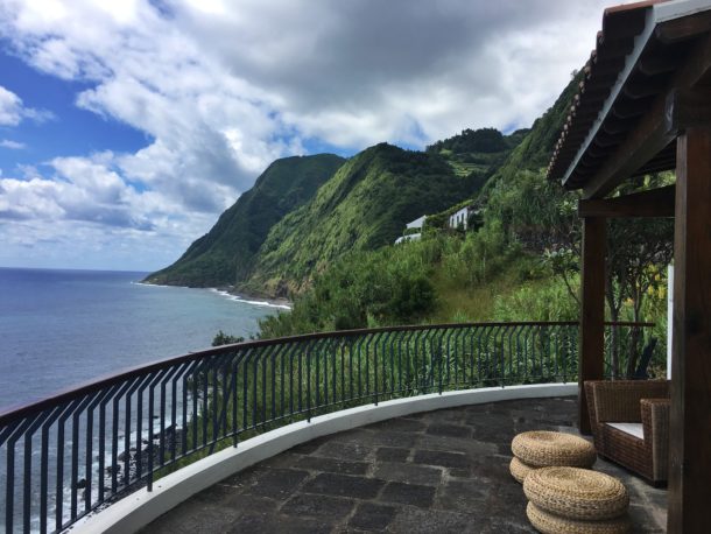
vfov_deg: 48.3
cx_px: 356
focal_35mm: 29
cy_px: 267
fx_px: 596
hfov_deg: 61.6
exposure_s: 1/1603
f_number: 2.2
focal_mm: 4.15
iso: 25
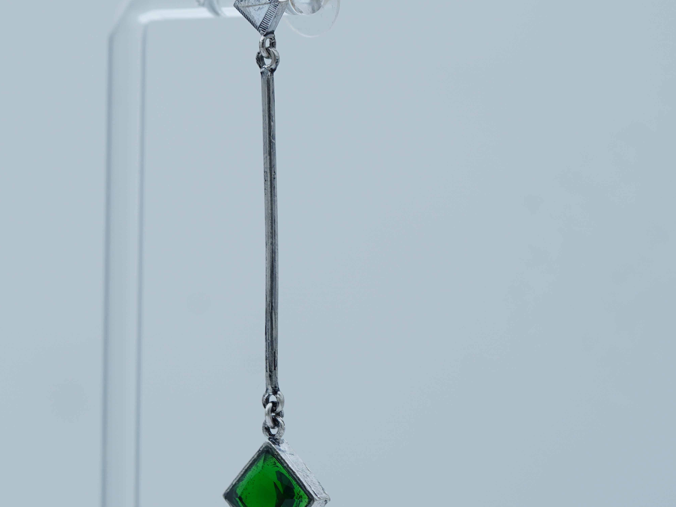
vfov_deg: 7.6
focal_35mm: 195
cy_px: 275
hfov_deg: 10.1
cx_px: 295
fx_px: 3808
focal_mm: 90
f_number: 5.6
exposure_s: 1/80
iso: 160
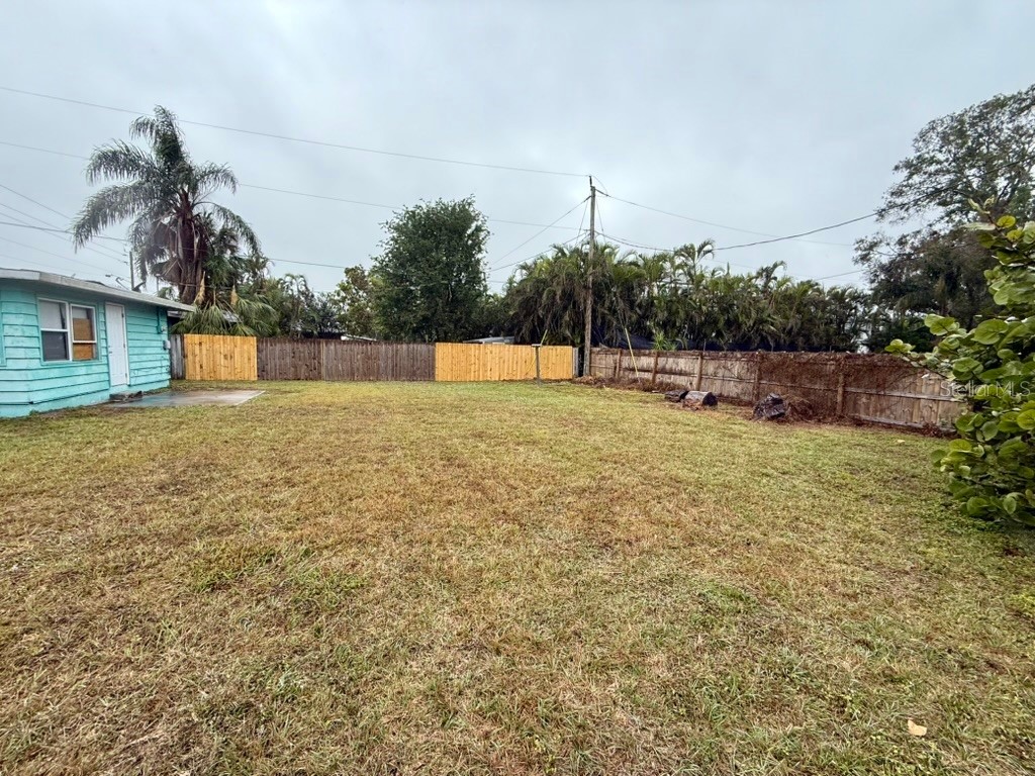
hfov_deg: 102.1
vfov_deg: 85.7
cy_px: 388
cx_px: 518
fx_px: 419
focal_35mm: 14
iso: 64
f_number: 2.2
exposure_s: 1/436
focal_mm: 2.22
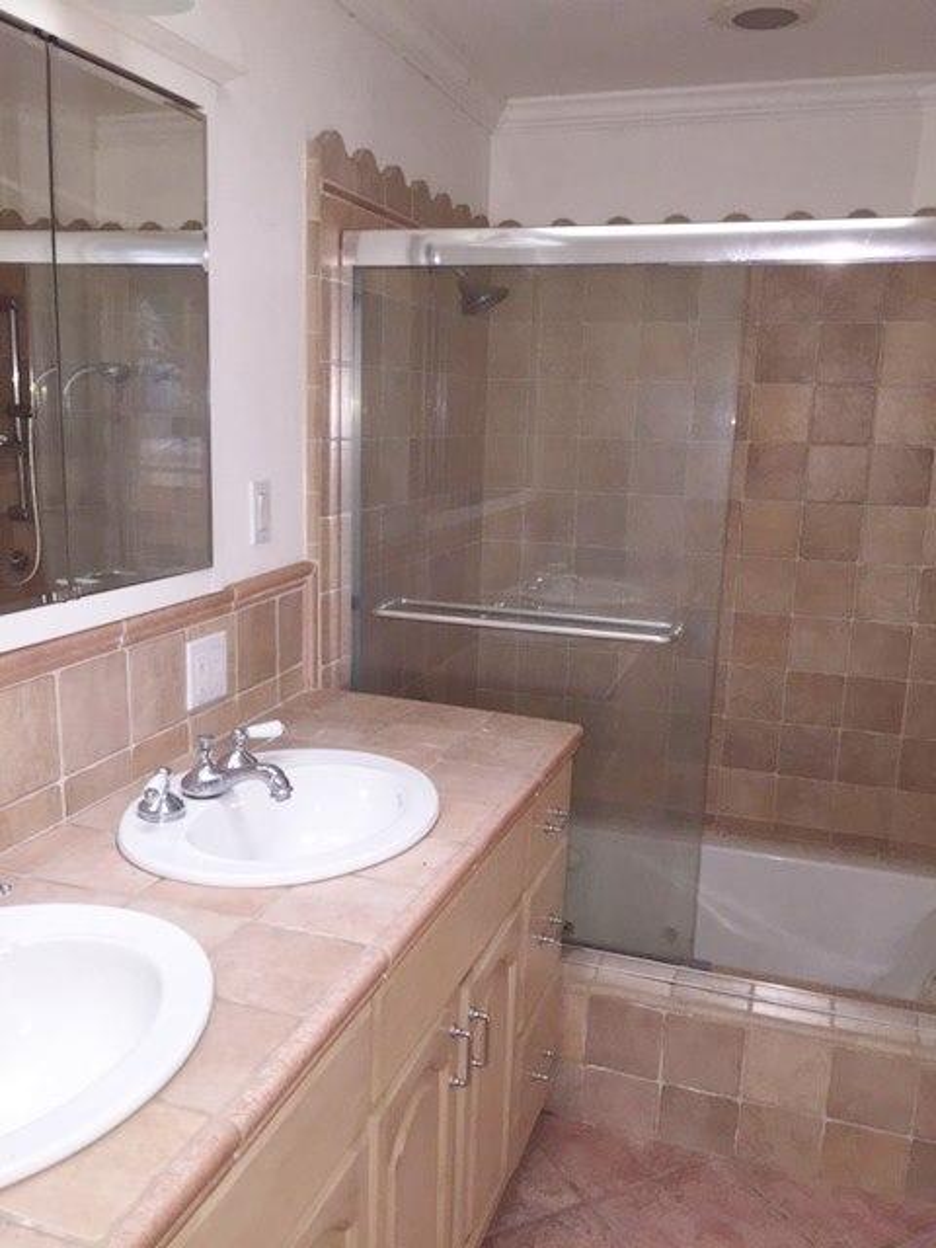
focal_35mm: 29
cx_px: 468
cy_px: 624
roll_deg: -1.9
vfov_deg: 61.7
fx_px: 1046
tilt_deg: -9.8
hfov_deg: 48.2
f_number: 2.2
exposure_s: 1/24
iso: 100
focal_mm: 4.15
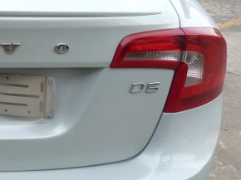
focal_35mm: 69
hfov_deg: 25.6
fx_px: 480
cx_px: -40
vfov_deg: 21.1
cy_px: 43
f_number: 2.8
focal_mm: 4.5
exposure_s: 1/80
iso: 80
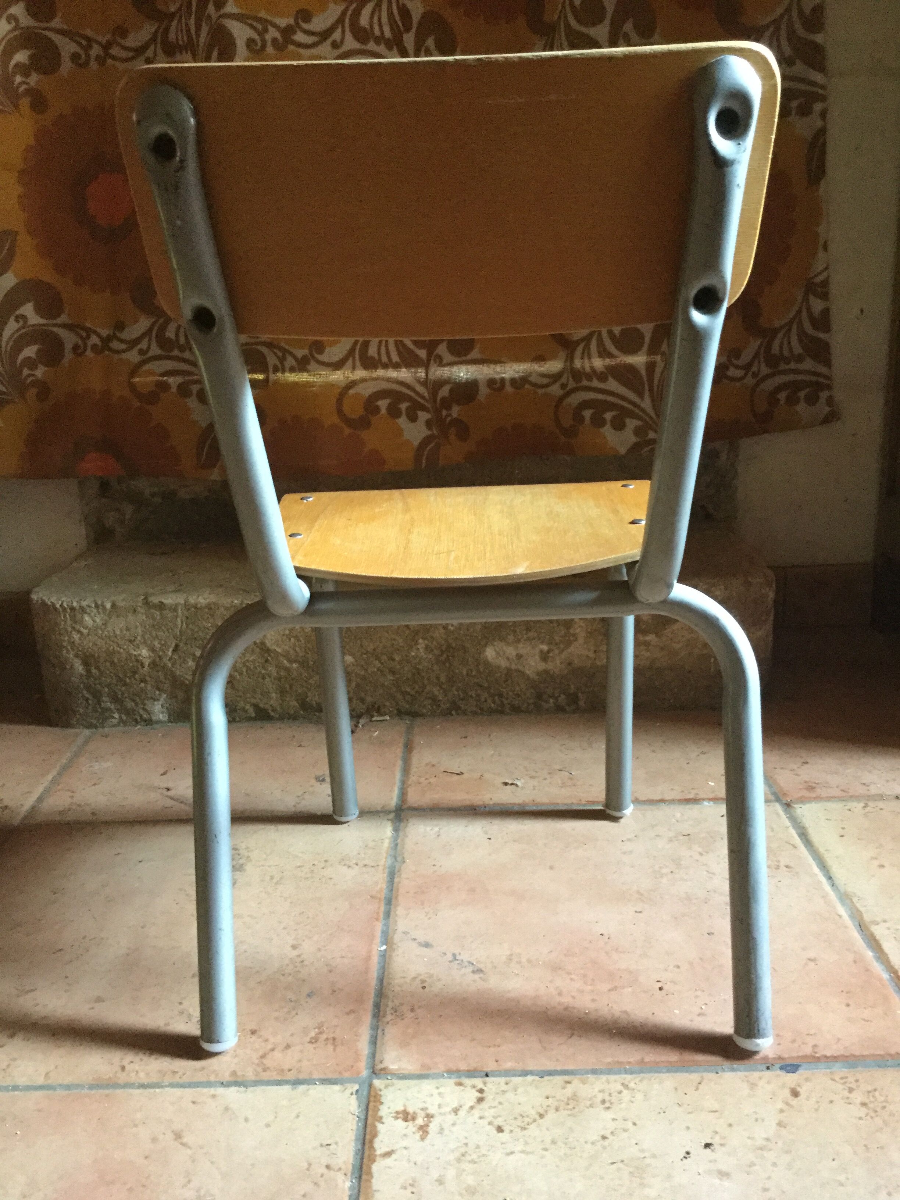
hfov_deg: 45.4
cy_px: 600
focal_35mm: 31
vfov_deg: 58.4
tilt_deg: -18.1
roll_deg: +1.8
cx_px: 450
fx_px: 1075
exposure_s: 1/17
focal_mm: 3.3
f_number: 2.4
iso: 400
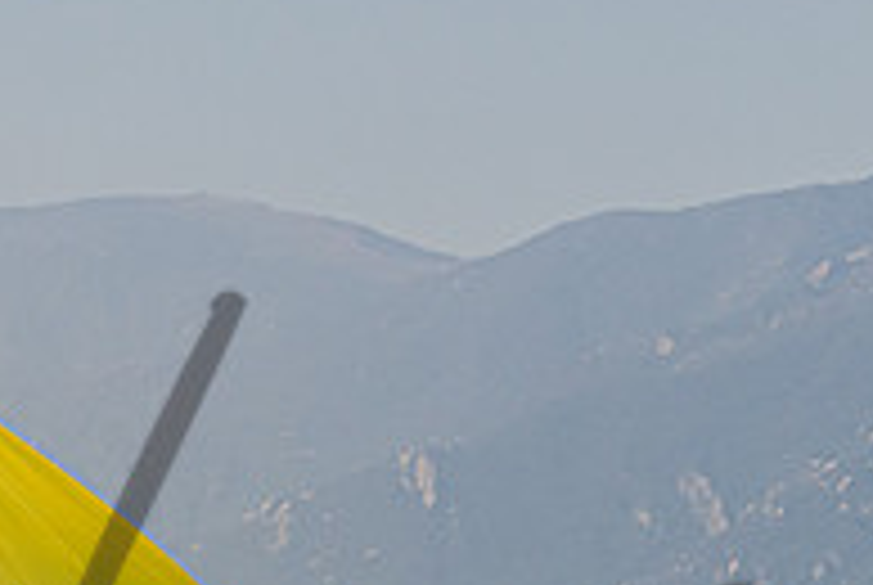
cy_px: 505
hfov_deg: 2.8
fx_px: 17948
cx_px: -48
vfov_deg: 1.9
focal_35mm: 739
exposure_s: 1/2000
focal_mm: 180
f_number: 8
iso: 400
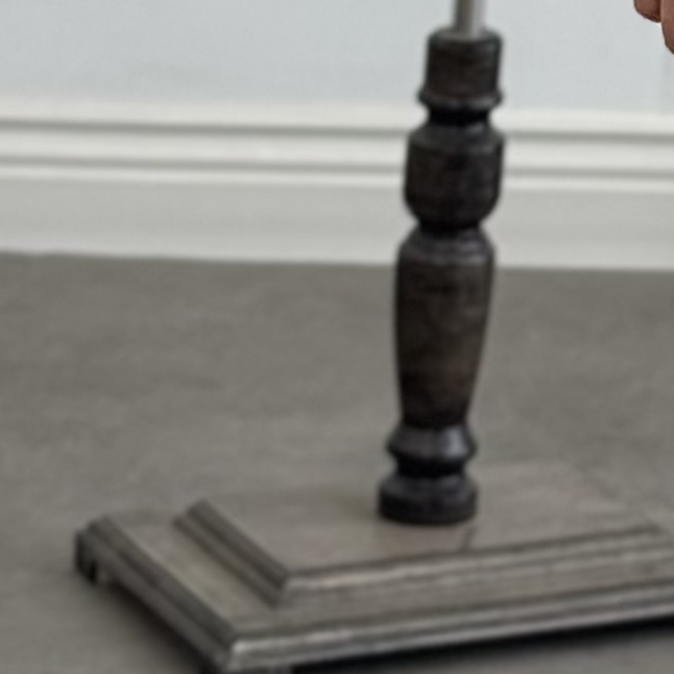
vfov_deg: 6.2
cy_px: -1206
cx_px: 1199
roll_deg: -1.8
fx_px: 5838
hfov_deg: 6.5
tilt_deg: -9.9
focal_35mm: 265
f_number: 1.78
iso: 64
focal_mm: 6.76
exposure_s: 1/304
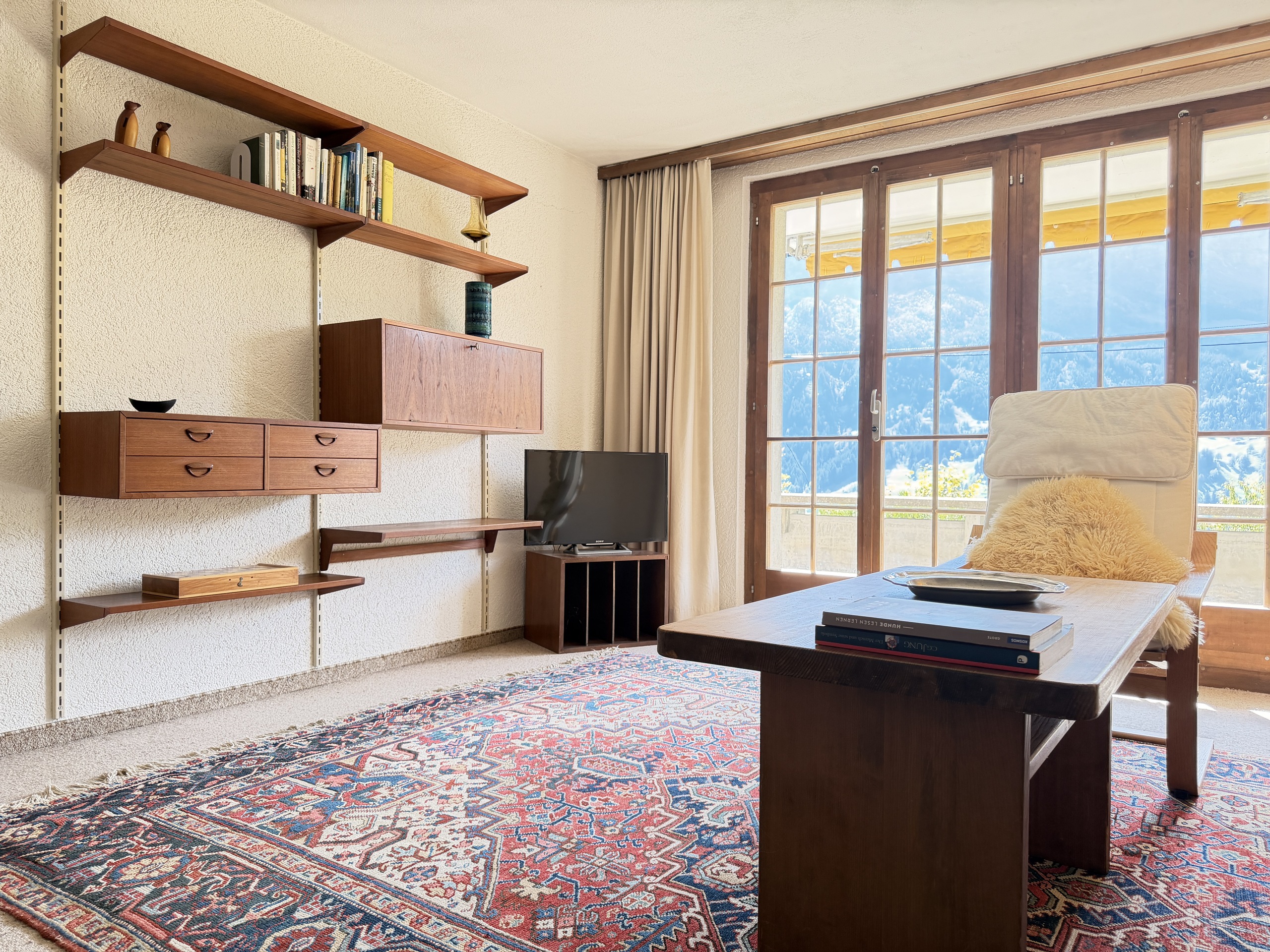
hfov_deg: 71.6
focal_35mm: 24
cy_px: 476
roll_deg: -0.6
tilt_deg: -0.7
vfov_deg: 56.8
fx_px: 881
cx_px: 635
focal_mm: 6.76
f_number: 1.78
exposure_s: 1/60
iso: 200
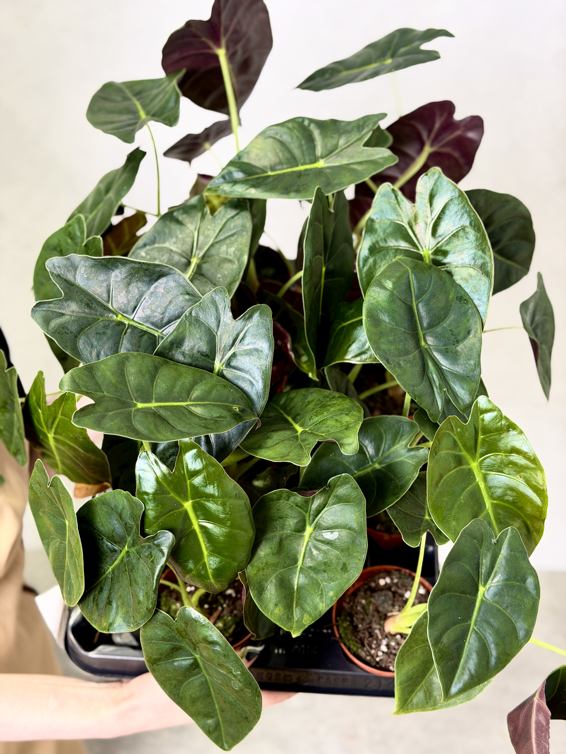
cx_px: 283
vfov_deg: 39.7
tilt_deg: -16.7
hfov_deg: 30.3
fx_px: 1046
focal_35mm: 48
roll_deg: +0.0
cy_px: 377
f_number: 1.78
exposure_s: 1/80
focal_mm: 6.76
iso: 100
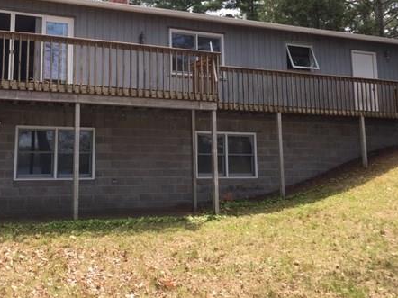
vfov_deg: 33.8
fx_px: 483
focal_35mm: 42
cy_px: 85
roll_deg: +0.0
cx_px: 134
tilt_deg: +8.8
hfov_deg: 44.2
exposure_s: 1/392
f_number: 2.2
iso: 25
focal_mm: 4.15
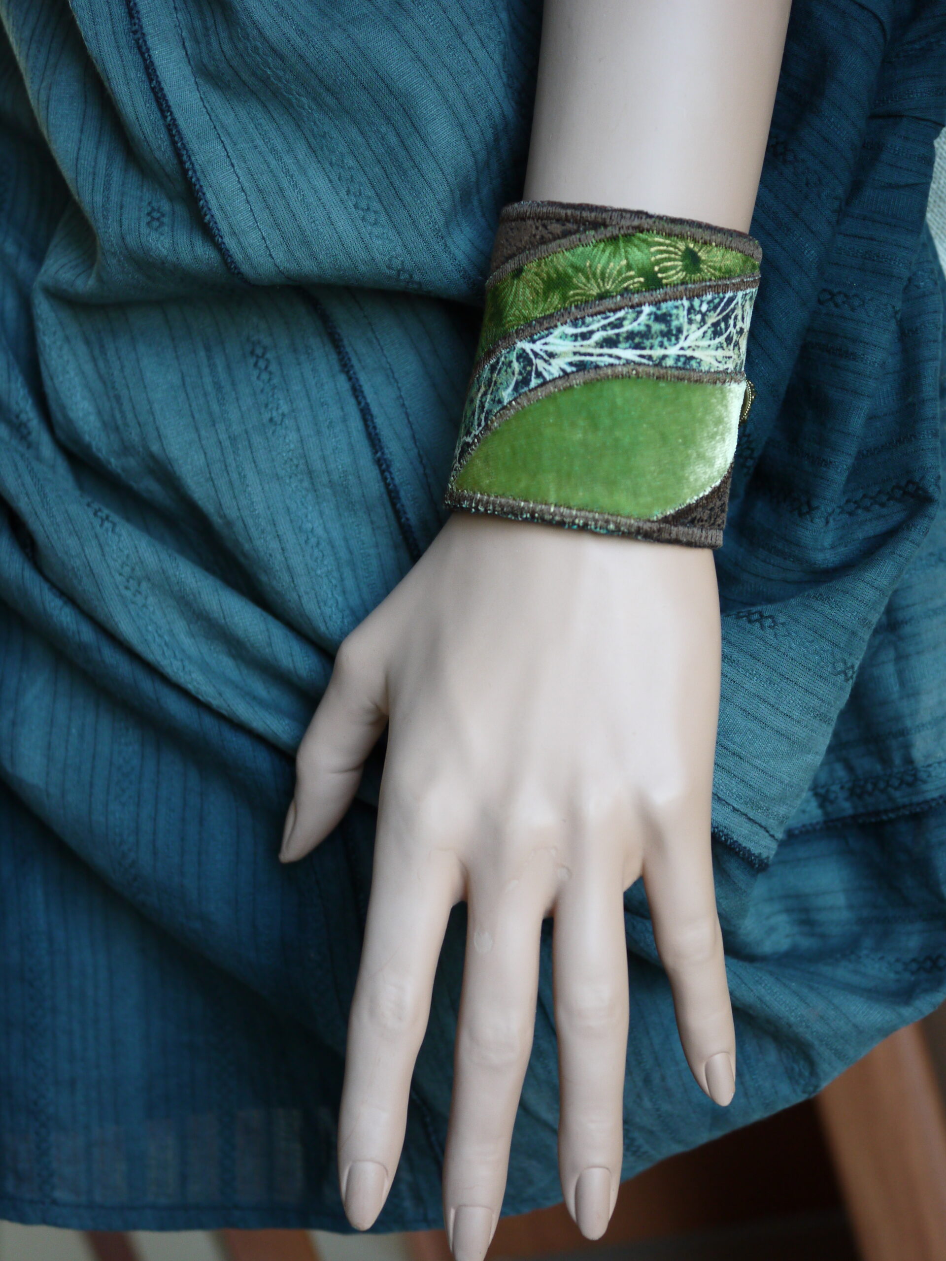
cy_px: 630
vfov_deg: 32.2
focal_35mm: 60
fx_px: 2186
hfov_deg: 24.4
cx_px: 473
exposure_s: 1/60
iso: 400
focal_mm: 30
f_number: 2.8
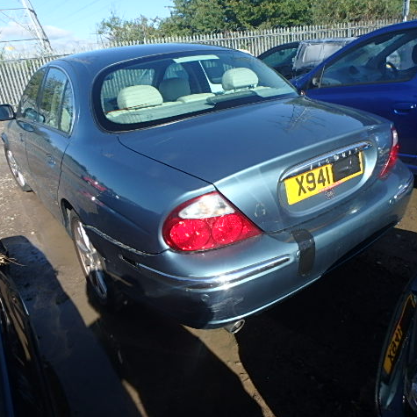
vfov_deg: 62.9
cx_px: 234
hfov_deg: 62.7
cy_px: 207
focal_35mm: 25
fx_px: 341
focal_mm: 3.7
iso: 125
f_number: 3.5
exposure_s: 1/800
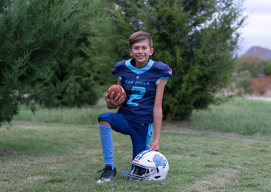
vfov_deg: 16.5
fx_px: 661
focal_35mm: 86
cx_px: 141
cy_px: 100
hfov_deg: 23.2
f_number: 2.8
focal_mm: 77
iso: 500
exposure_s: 1/320
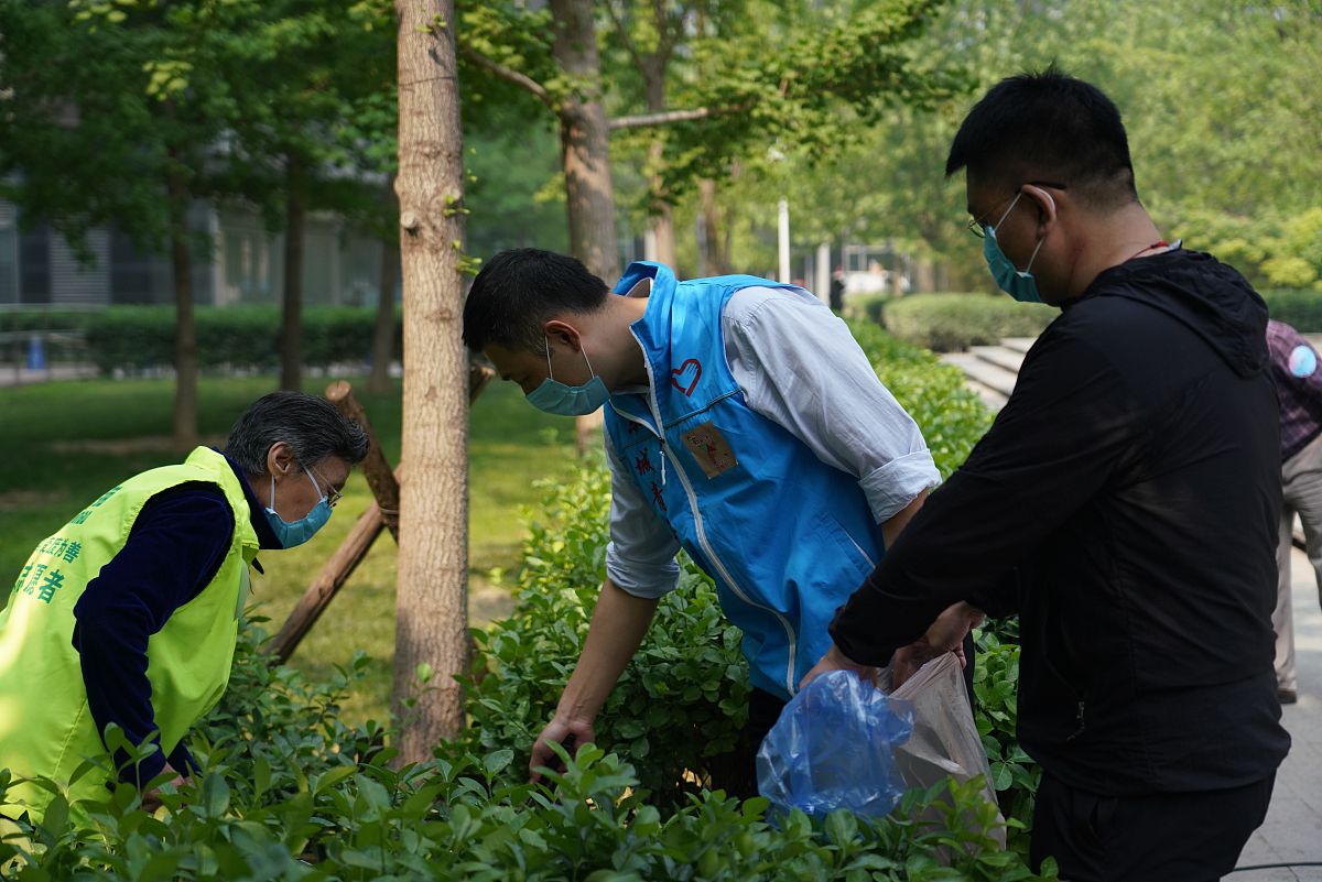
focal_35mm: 63
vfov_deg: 21.6
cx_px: 661
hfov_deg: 31.9
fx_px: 2314
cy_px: 441
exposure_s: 1/2500
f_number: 4
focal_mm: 63
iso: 1000
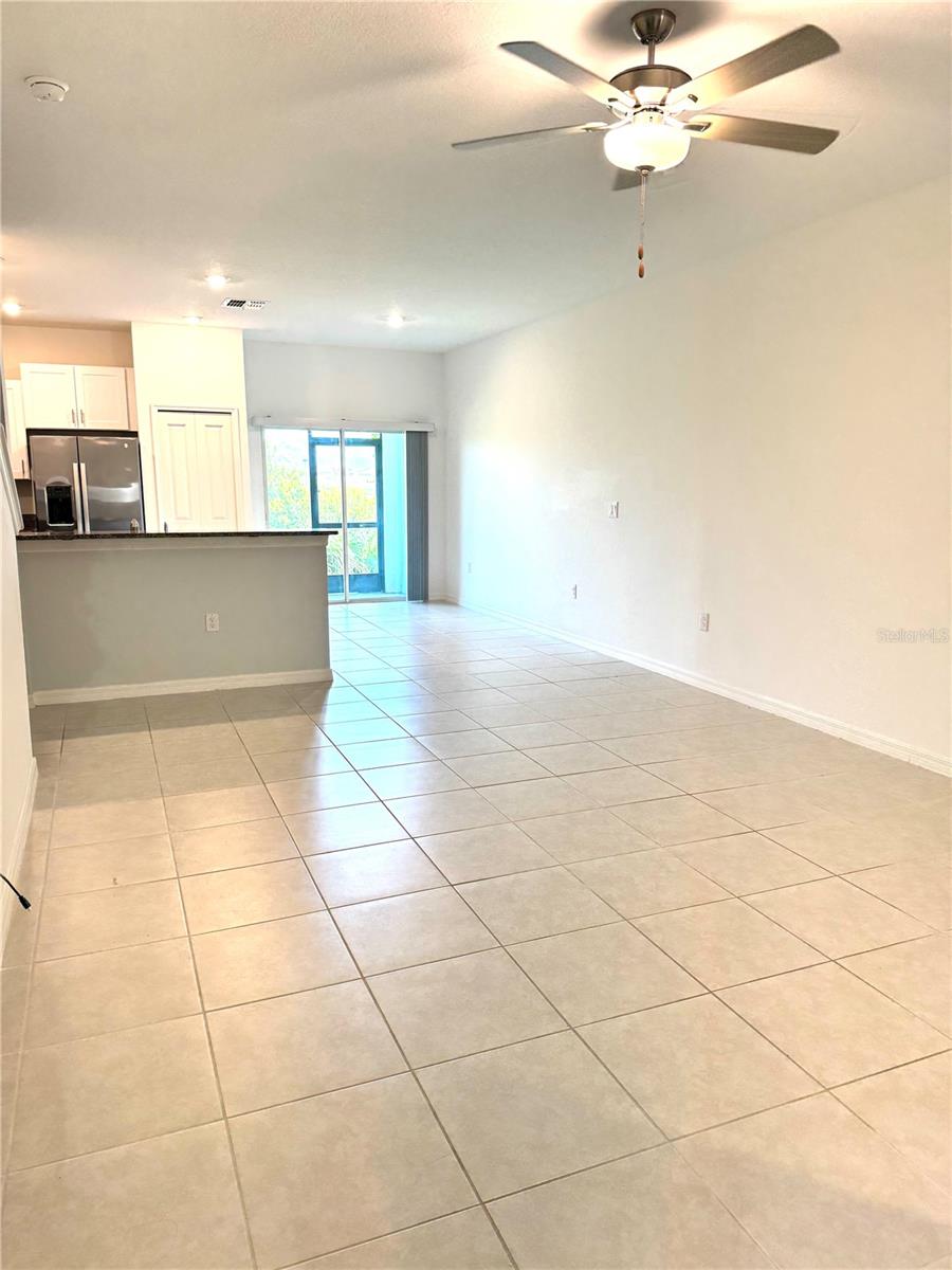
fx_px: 880
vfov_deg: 71.6
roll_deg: +0.3
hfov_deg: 56.8
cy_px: 635
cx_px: 476
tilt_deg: -10.2
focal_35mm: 24
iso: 125
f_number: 1.78
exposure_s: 1/120
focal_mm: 6.76
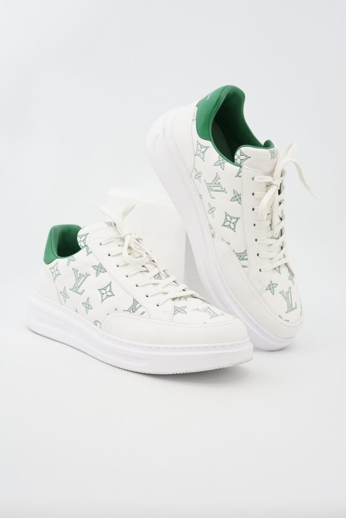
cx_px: 173
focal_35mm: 50
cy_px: 259
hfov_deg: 27.0
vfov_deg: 39.6
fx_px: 721
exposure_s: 1/13
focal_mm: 50
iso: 640
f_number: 6.3
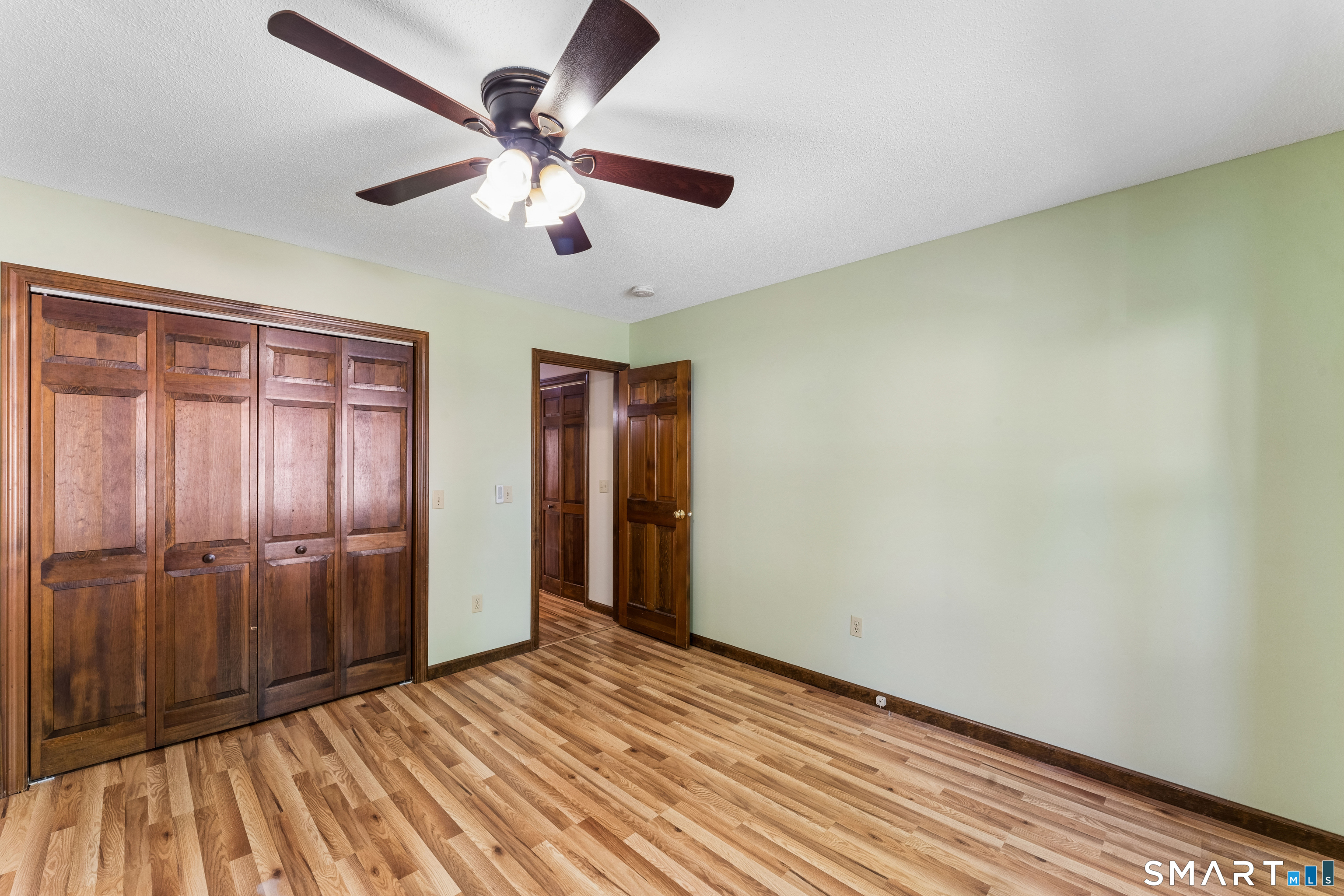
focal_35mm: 14
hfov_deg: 104.3
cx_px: 672
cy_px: 448
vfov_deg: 81.2
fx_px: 523
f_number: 13
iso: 400
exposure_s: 1/3.33
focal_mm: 14
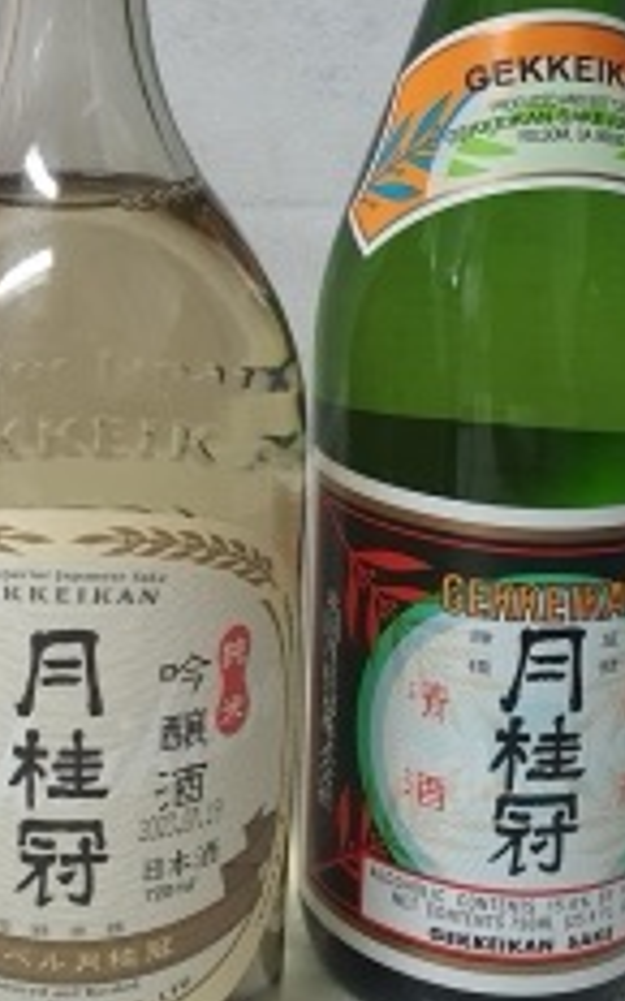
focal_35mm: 57
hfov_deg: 22.2
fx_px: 1553
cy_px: 289
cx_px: 65
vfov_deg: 35.1
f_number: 2.4
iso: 160
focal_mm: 4.3
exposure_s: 1/40
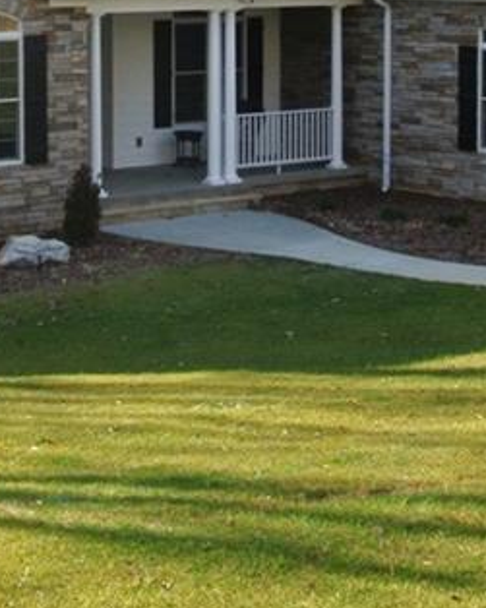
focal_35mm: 98
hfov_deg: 15.7
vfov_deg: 19.3
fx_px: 1763
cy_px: 74
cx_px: 192
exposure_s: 1/60
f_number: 16
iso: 400
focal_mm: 12.2
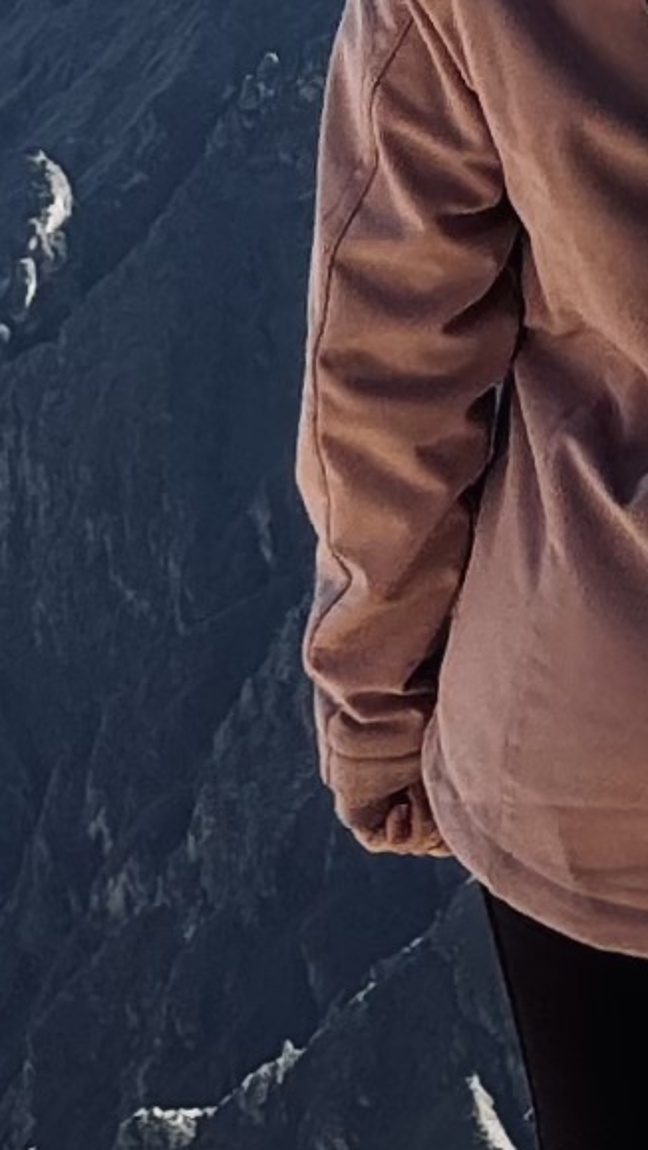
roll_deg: -3.5
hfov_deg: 13.3
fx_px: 2717
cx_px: 747
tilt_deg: -2.1
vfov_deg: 22.4
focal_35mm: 89
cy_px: -156
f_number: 2.2
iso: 40
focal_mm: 2.22
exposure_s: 1/858
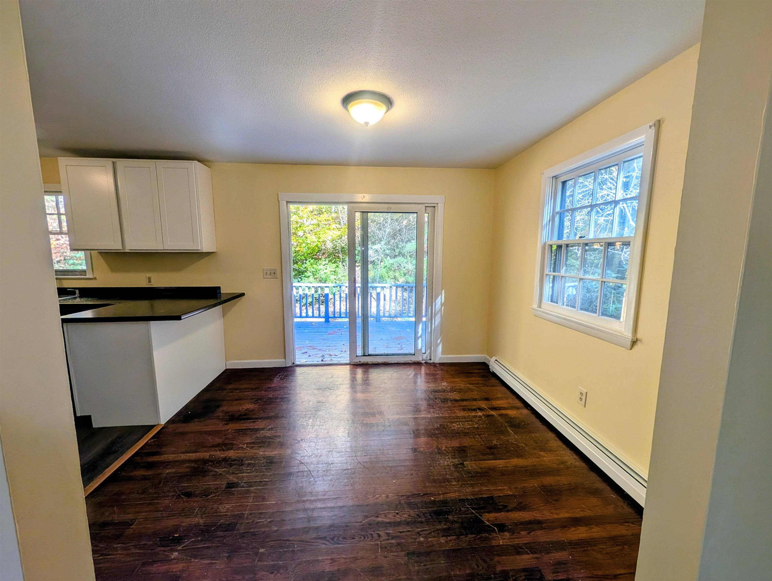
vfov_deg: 94.6
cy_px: 290
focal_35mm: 12
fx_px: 268
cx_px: 386
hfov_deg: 110.5
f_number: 1.7
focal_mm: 2.02
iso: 63
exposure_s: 1/120
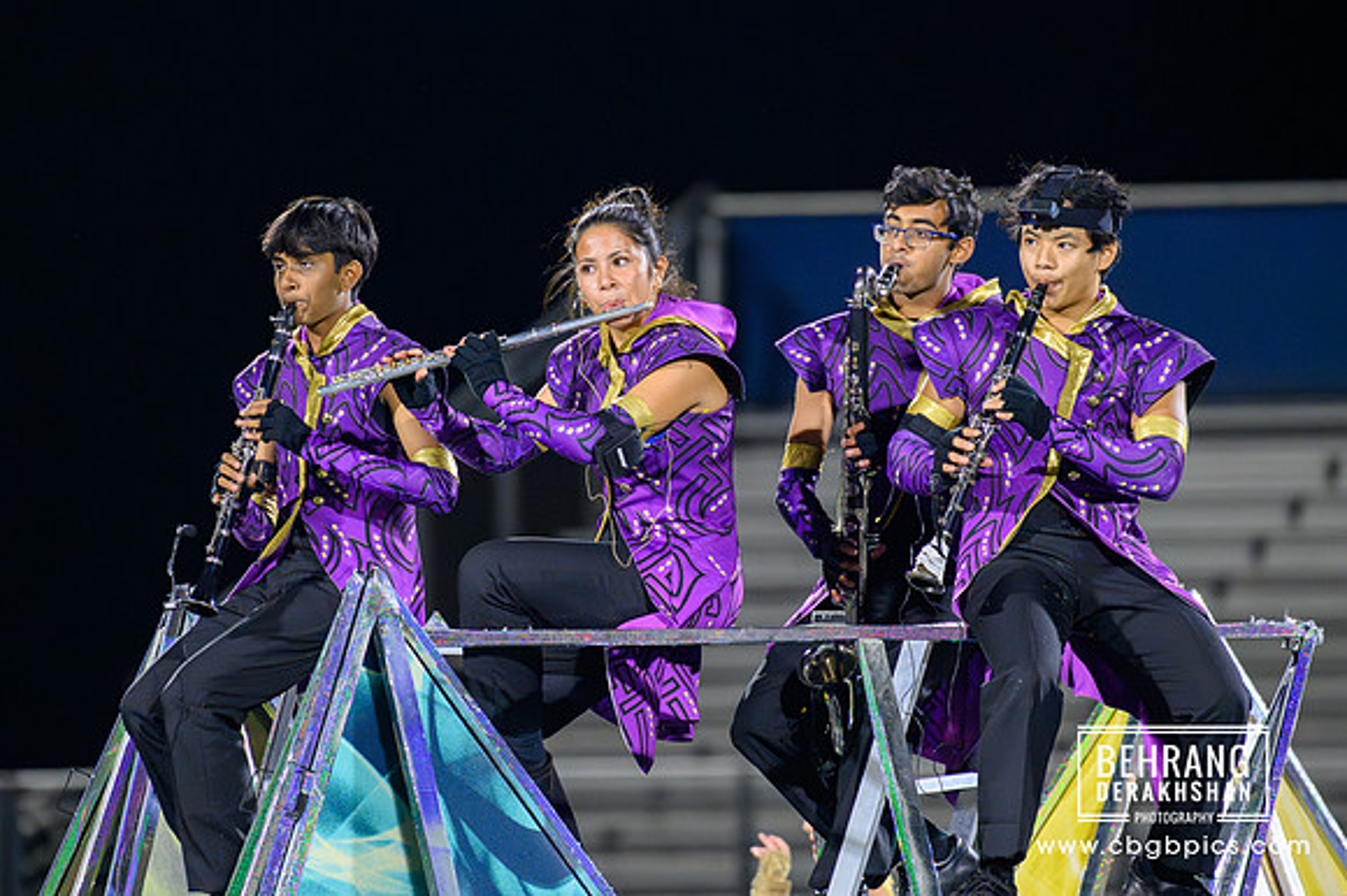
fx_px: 17434
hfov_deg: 4.4
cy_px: 432
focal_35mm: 466
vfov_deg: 2.9
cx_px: 690
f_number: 5.6
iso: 12800
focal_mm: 450
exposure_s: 1/500
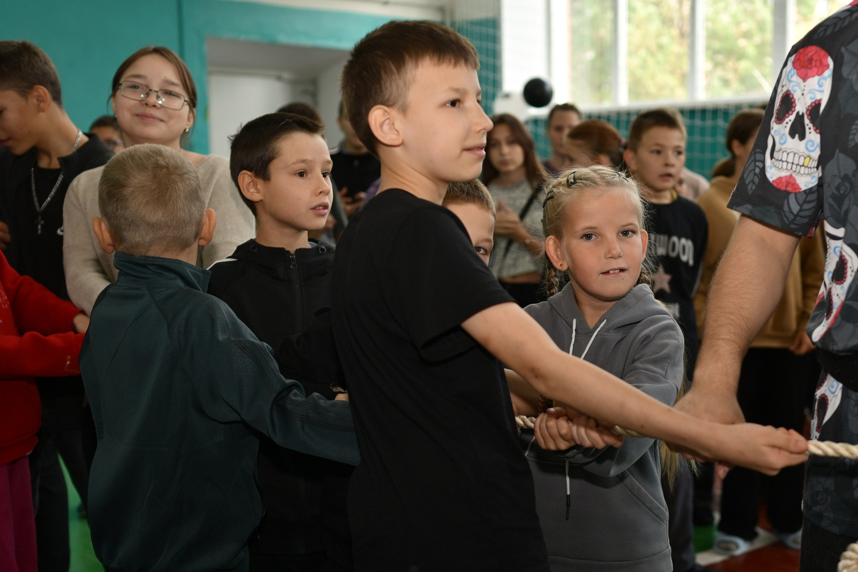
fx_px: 1311
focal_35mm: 55
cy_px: 352
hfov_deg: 35.7
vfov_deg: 24.6
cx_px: 600
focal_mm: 35
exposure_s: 1/320
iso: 200
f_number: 2.2
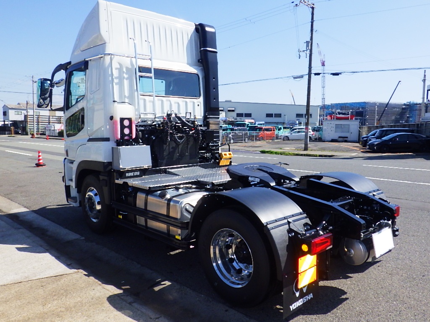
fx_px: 348
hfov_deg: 63.4
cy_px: 161
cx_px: 215
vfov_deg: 49.7
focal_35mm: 28
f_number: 4.2
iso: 250
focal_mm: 5
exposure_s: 1/1500
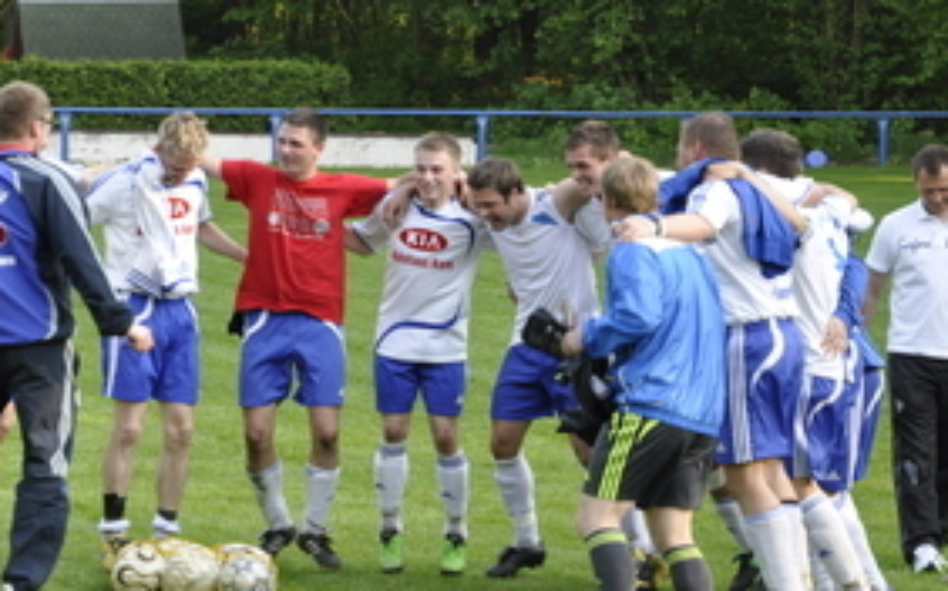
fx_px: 5036
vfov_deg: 6.7
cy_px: 248
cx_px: 282
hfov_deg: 10.7
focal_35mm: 195
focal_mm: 72
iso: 280
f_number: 5.6
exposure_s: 1/125
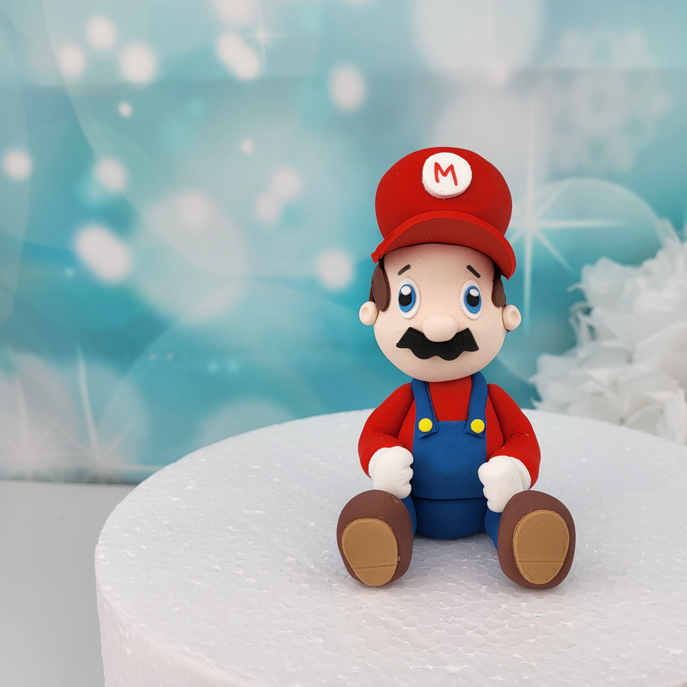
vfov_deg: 52.5
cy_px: 342
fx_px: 696
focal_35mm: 31
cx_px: 451
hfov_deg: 51.7
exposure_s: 1/197
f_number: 1.8
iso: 40
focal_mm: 5.4
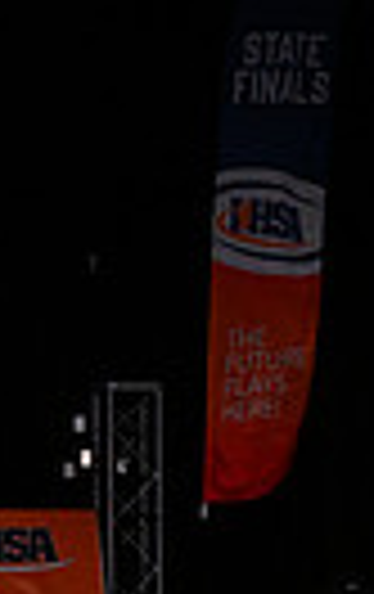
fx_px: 4141
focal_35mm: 255
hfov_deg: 4.8
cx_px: -919
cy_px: 434
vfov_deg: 8.2
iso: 6400
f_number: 4
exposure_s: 1/1000
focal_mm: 57
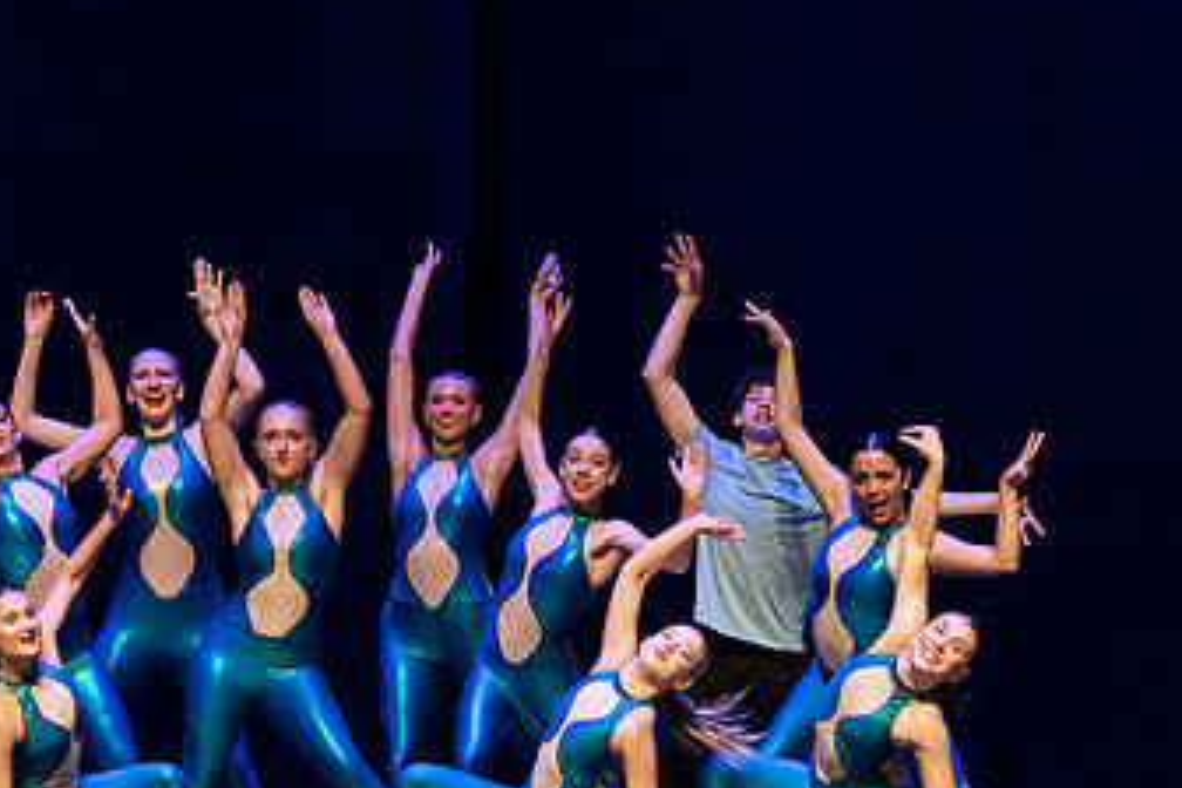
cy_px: 635
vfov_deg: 8.6
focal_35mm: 159
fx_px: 5220
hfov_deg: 12.9
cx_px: 303
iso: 3200
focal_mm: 92
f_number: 2.8
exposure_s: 1/640
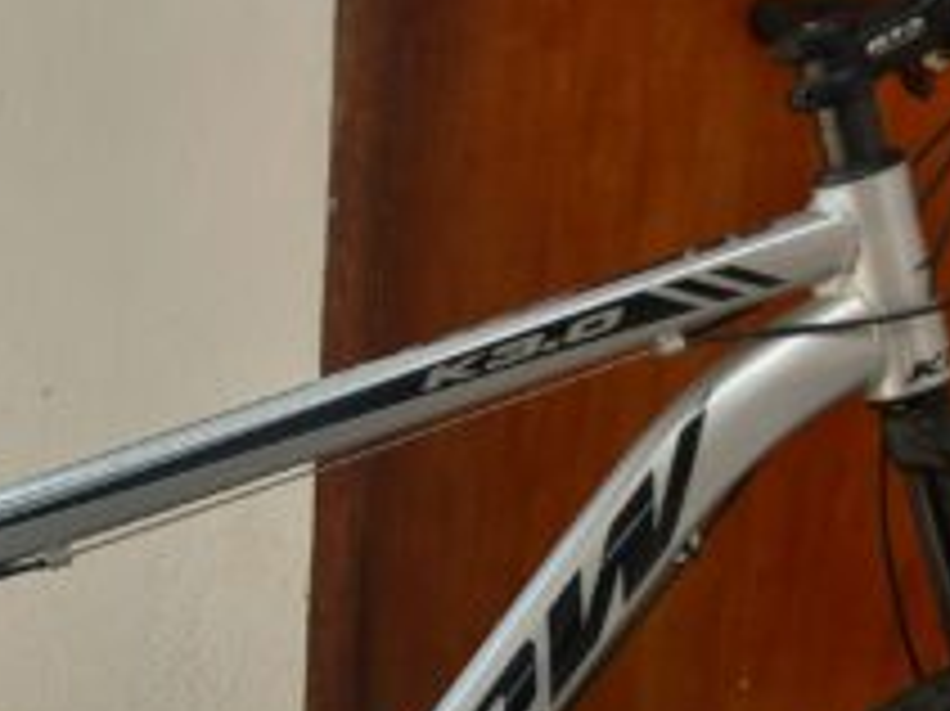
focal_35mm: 92
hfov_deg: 21.2
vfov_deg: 15.1
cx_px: 324
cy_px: 981
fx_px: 2523
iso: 25
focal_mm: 4
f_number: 1.8
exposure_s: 1/60
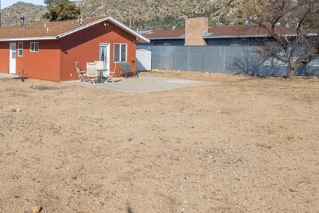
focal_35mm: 33
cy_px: 48
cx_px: 82
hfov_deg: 54.7
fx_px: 292
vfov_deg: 38.7
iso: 250
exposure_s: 1/350
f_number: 9
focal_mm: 10
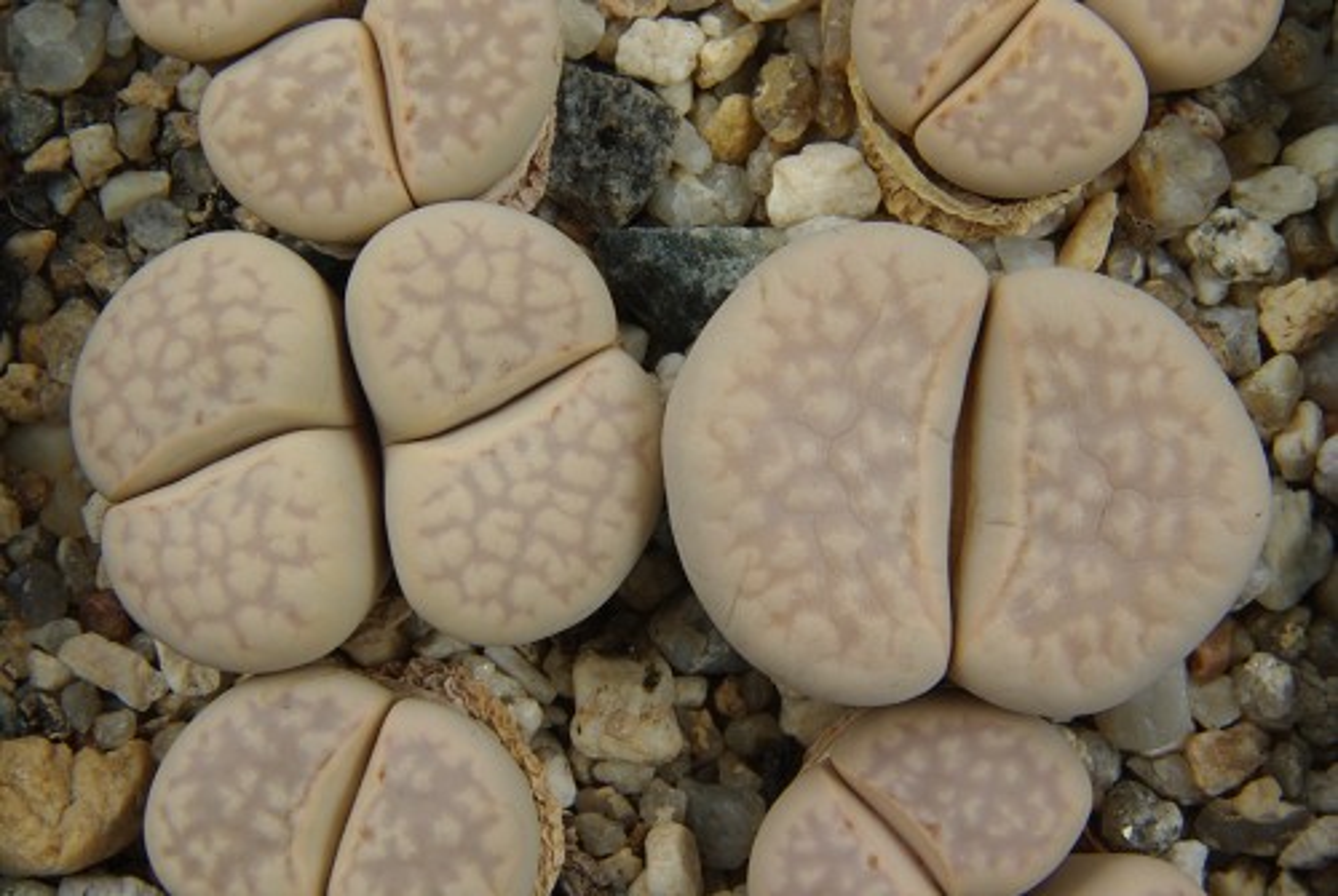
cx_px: 669
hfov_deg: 19.4
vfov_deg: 13.1
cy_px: 448
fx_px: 3908
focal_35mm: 105
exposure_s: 1
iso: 100
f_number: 38
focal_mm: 70
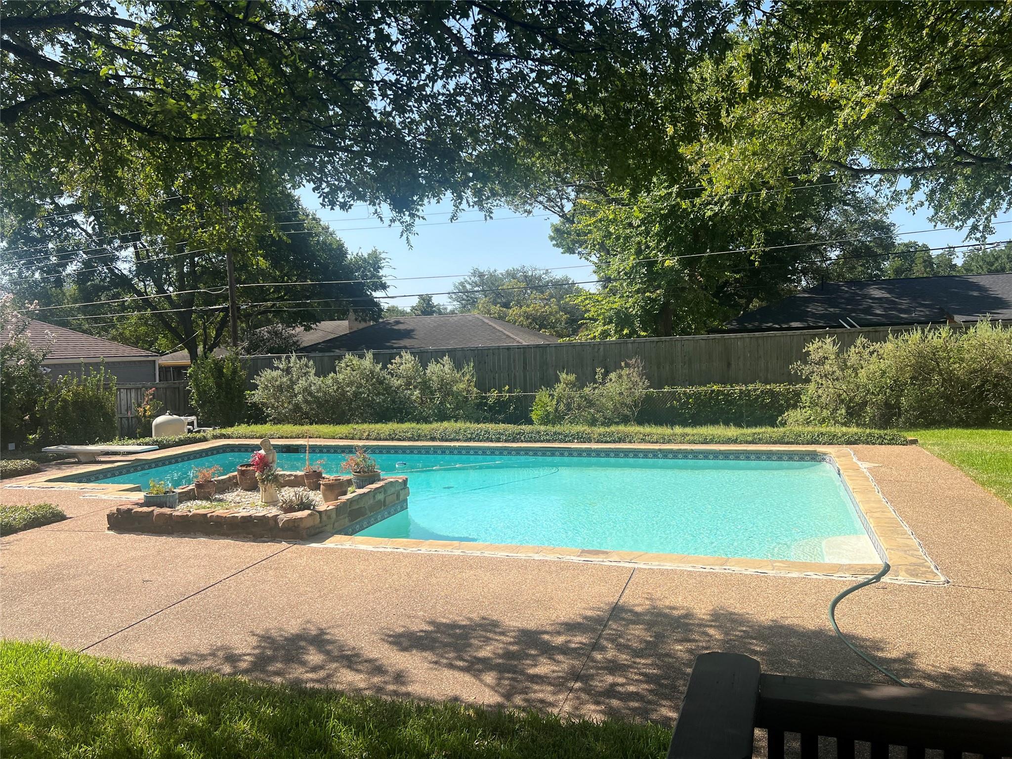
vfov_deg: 53.1
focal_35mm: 26
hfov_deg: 67.3
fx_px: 760
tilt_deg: -3.0
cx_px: 506
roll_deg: +1.2
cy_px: 380
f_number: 1.5
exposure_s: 1/2994
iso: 50
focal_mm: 5.7
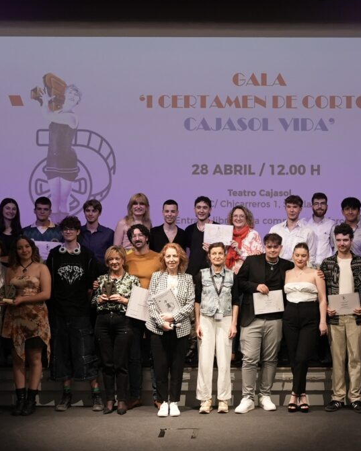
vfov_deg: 35.4
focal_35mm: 53
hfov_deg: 28.3
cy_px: 225
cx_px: 257
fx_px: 708
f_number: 4.5
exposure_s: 1/200
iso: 1600
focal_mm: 25
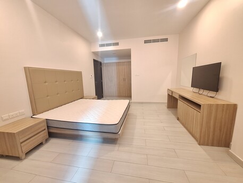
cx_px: 122
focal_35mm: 13
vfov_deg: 89.9
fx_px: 91
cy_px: 92
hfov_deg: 106.2
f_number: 2.2
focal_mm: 1.74
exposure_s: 1/30
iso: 200
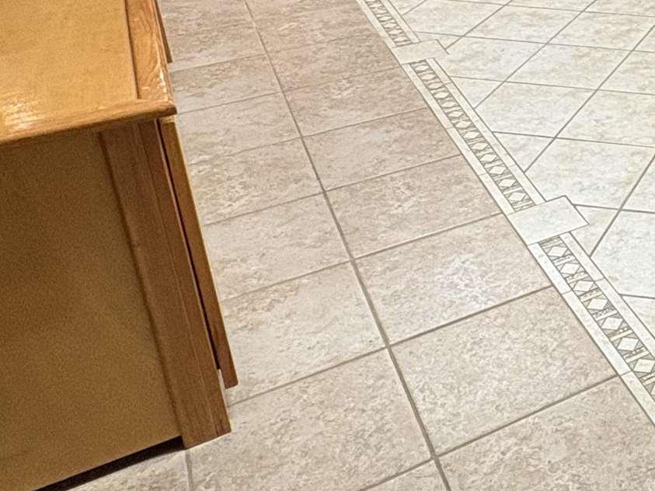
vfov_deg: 26.8
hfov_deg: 29.8
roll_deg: -2.0
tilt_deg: -18.7
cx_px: 858
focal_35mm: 51
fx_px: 965
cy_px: -12
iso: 250
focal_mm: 2.22
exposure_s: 1/60
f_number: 2.2
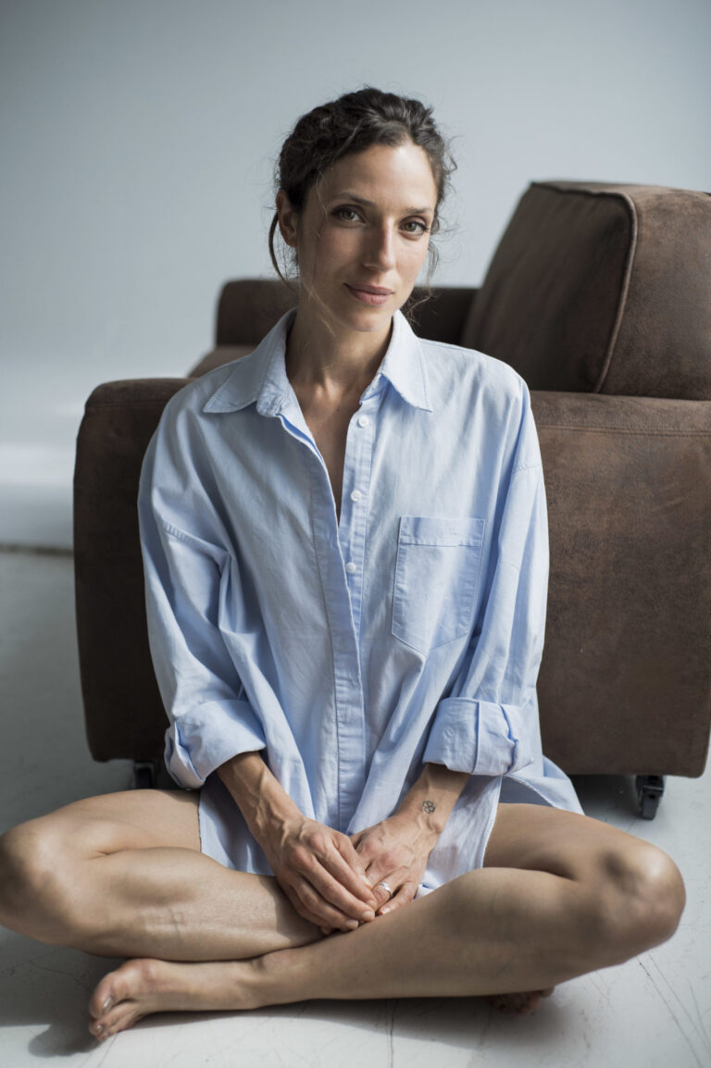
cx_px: 356
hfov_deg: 27.0
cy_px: 534
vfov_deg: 39.6
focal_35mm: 50
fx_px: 1483
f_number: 2.5
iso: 320
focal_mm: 50
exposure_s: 1/1600
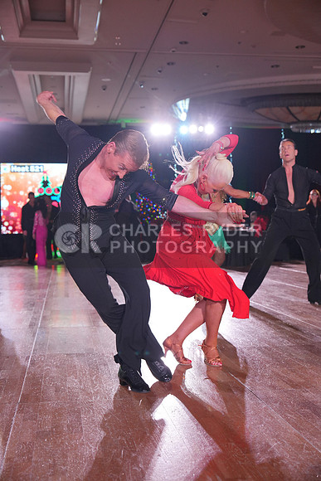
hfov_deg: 29.3
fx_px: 615
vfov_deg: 42.7
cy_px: 240
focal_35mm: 46
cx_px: 160
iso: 1600
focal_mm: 46
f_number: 4
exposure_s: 1/500
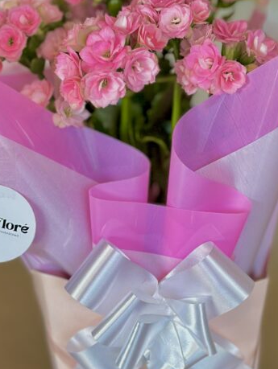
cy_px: 146
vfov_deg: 18.3
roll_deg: -1.3
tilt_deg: -14.1
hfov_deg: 13.9
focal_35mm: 107
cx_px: 144
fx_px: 1144
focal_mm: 6.86
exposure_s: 1/446
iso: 80
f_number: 1.78
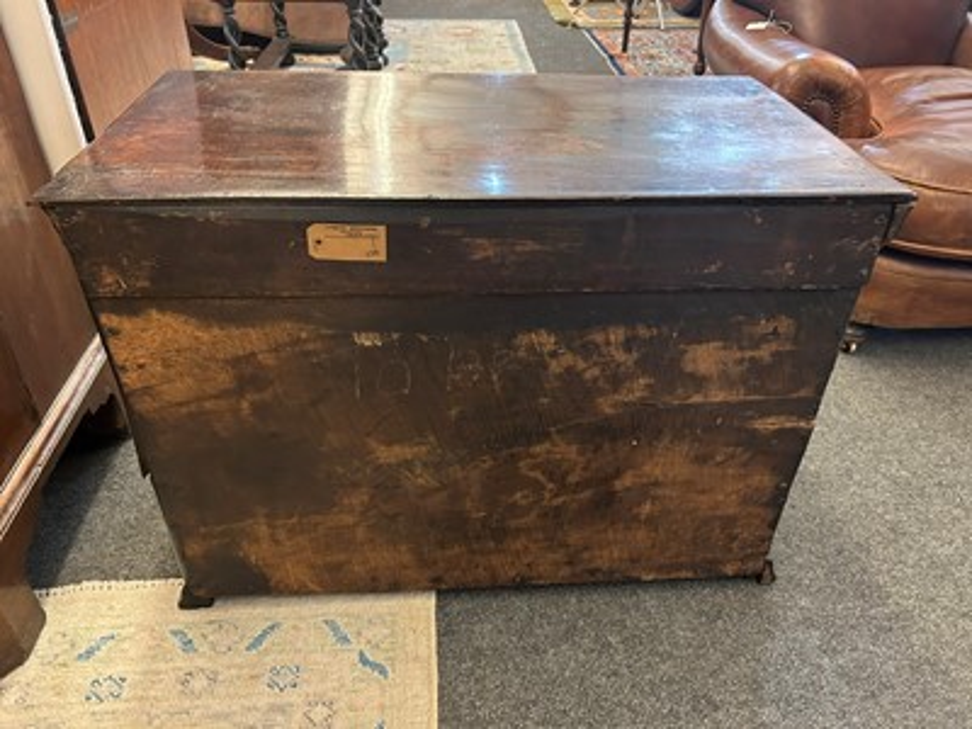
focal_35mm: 26
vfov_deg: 53.1
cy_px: 364
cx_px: 486
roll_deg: -0.7
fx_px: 730
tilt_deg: -35.6
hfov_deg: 67.3
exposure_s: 1/33
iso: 500
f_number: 1.5
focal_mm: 5.7
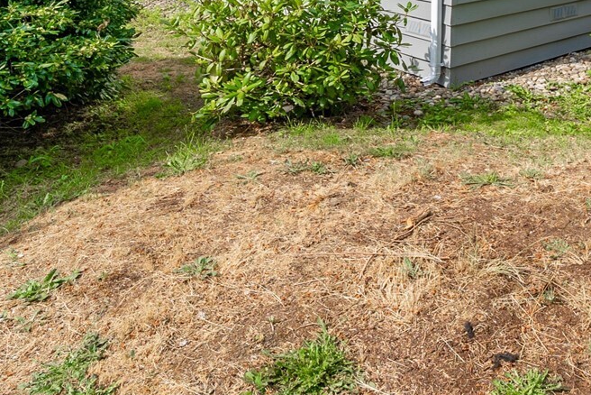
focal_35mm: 31
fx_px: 509
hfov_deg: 56.5
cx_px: 461
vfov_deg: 34.5
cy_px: -70
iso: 80
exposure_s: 1/125
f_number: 6.3
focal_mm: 12
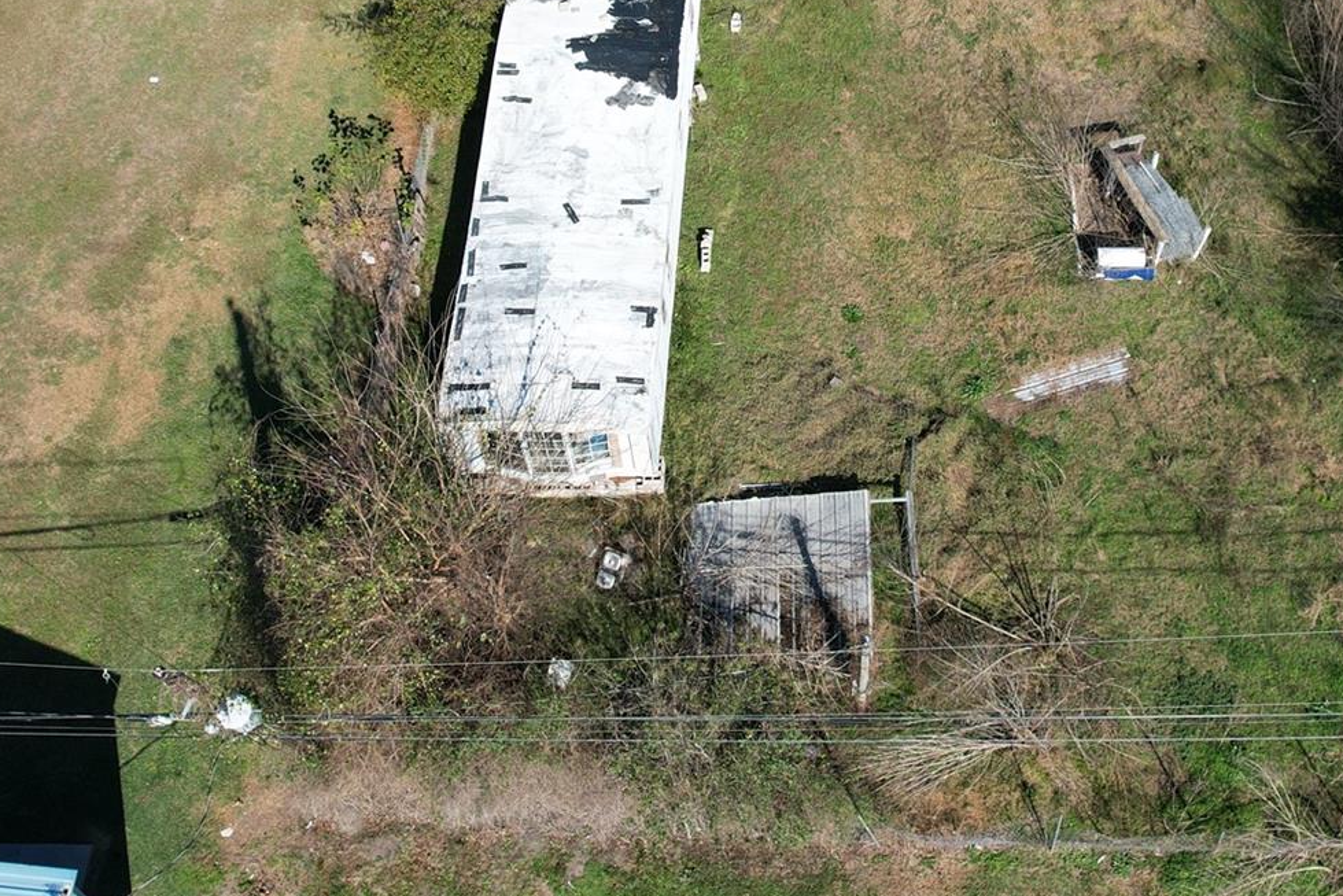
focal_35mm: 46
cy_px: 174
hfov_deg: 42.4
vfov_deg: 28.6
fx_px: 1716
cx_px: 834
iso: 130
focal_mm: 8.38
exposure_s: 1/2000
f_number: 2.8
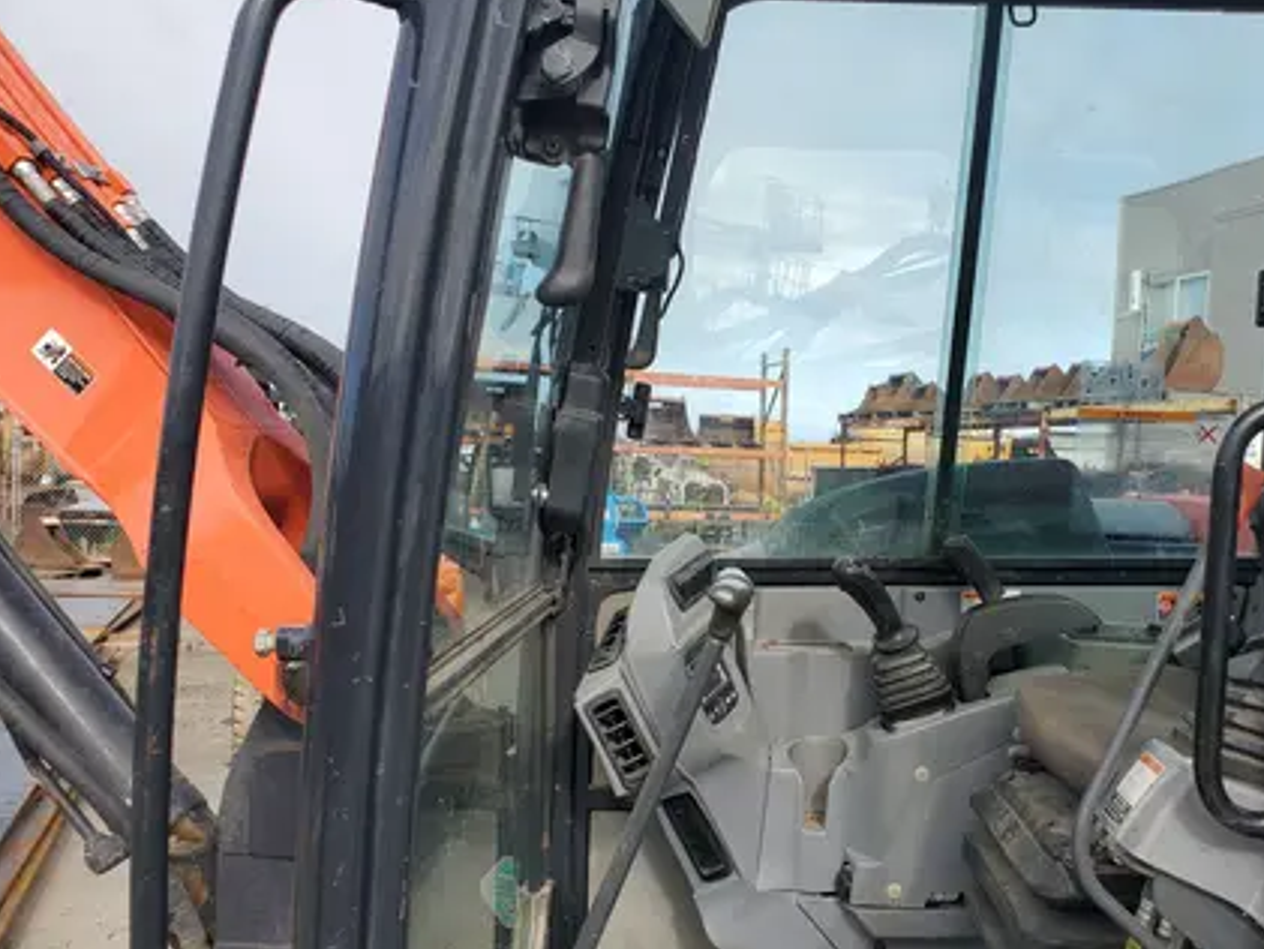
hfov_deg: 53.2
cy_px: 515
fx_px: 1242
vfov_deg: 41.8
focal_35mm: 34
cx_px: 814
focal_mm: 4.3
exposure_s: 1/779
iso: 50
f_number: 2.4
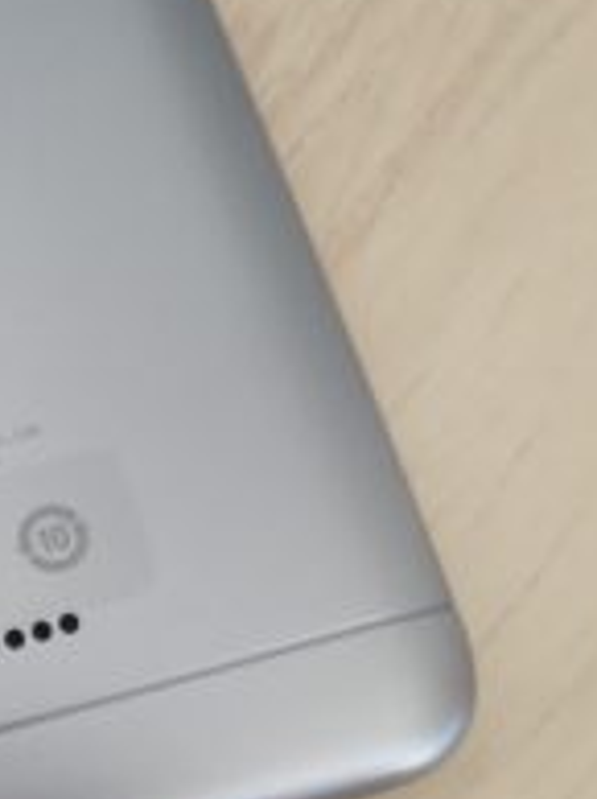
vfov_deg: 28.8
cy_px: 630
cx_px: 4
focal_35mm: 66
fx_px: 1521
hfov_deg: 21.5
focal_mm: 4.5
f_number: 2
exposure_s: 1/14
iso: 802
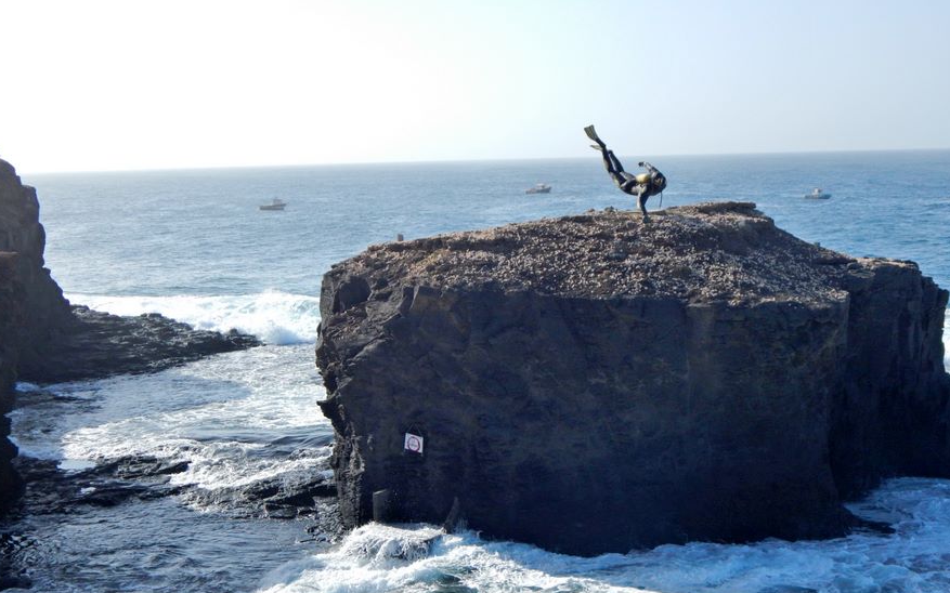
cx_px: 523
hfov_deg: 38.8
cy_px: 344
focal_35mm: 52
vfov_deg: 24.8
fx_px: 1346
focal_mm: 7.7
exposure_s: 1/500
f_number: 7.1
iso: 200
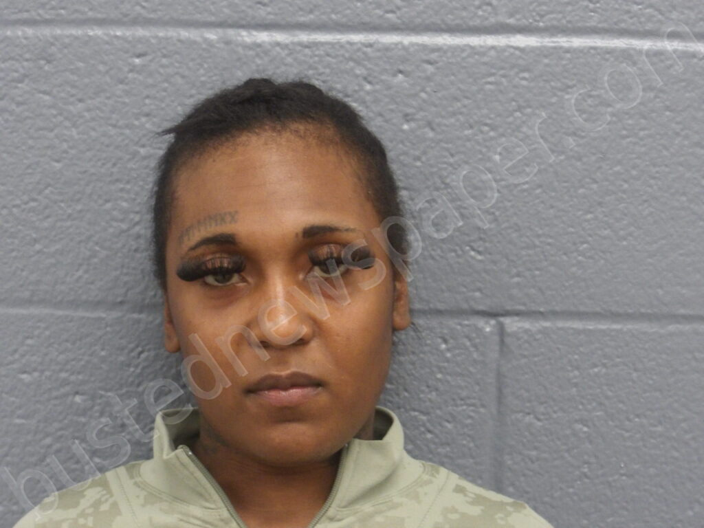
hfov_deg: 18.2
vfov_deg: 13.7
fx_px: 2196
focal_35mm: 108
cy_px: 264
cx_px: 352
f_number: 6.6
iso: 736
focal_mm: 19.6
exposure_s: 1/27
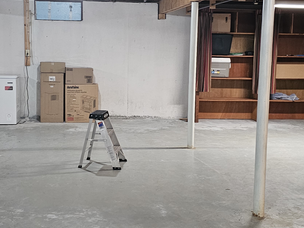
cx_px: 143
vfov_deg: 26.6
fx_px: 483
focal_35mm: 55
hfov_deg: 34.9
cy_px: 112
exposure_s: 1/60
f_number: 1.7
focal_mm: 6.3
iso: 800
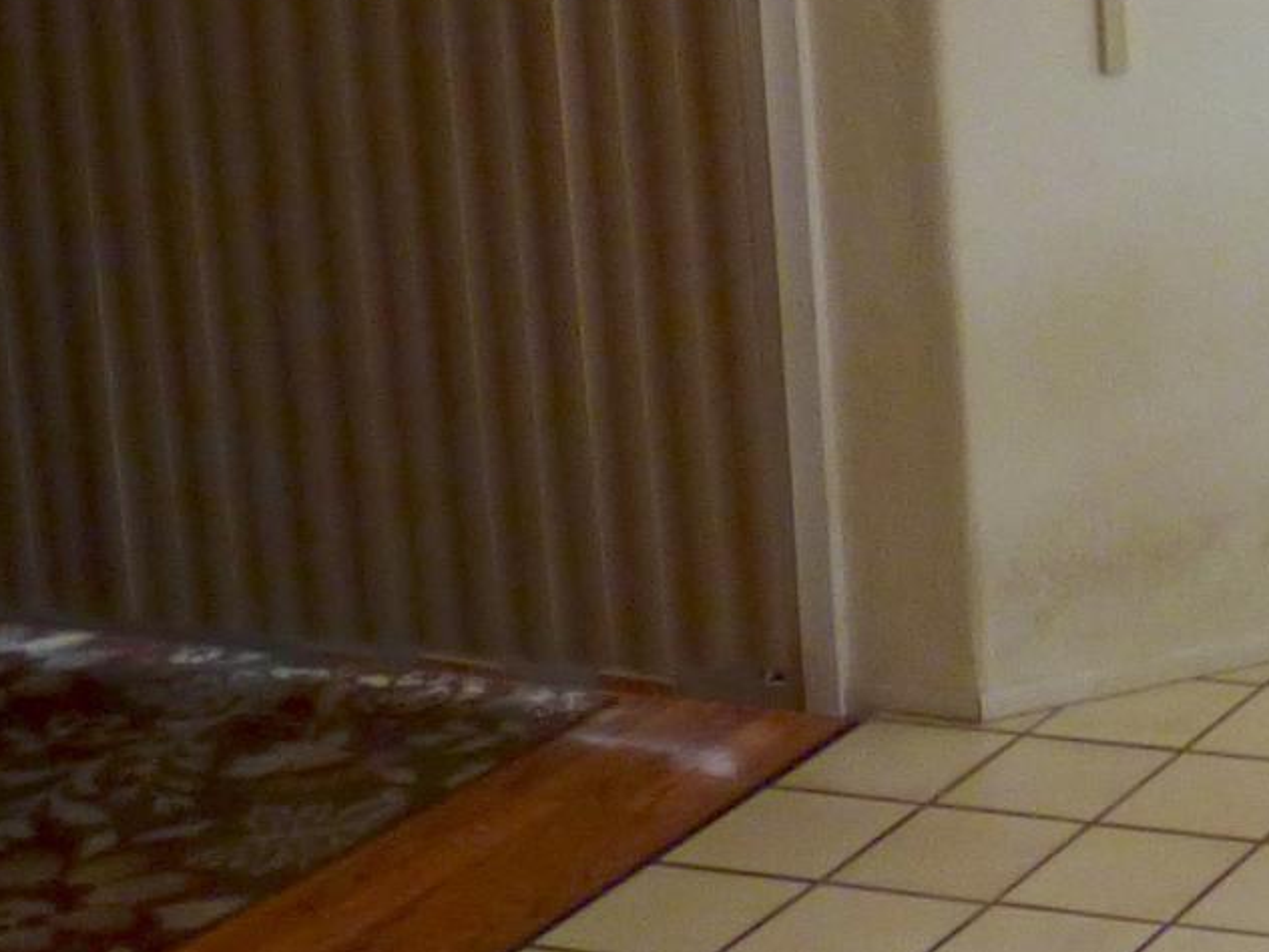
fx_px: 3483
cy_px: -116
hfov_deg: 18.5
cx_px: 1847
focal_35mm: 95
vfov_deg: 15.1
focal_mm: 3.58
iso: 125
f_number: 2.8
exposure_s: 1/60
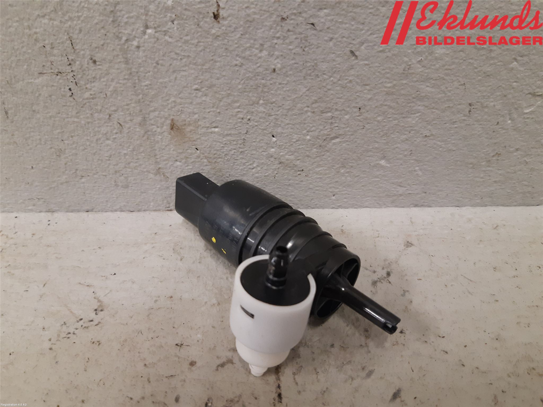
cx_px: 272
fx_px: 408
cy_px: 204
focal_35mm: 26
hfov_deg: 67.3
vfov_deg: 53.1
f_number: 1.7
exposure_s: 1/50
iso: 200
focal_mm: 3.93
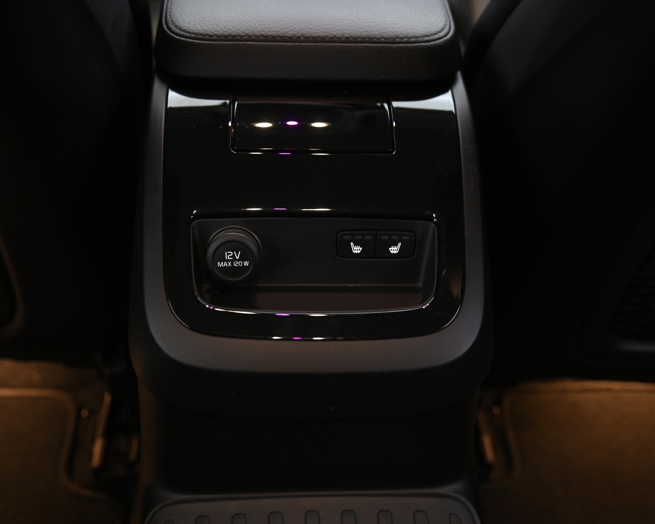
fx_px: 834
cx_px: 301
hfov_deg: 42.9
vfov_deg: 34.9
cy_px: 262
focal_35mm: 43
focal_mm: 38
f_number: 4
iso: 2000
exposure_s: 1/10
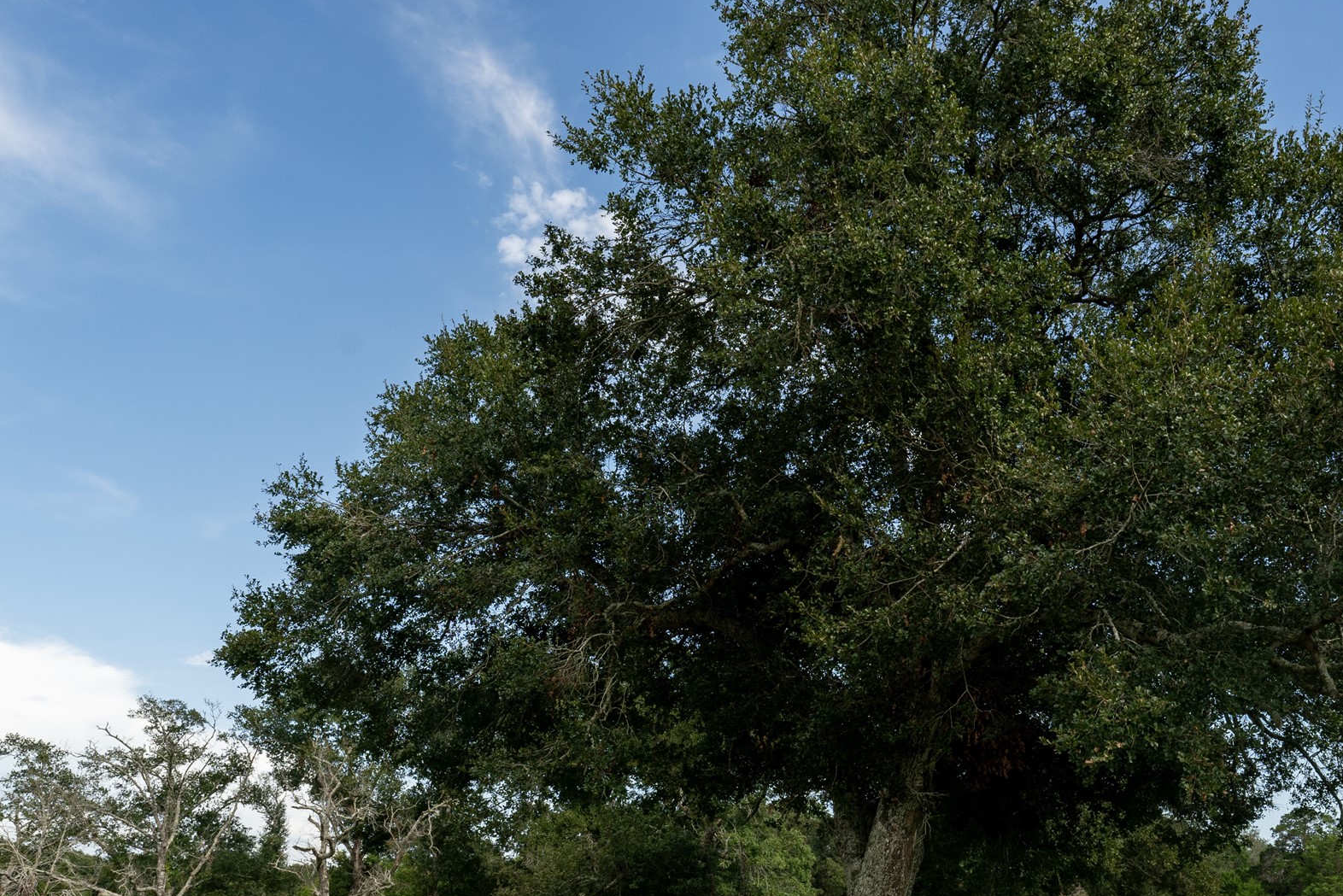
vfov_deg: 44.5
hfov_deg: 63.1
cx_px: 804
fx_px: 1082
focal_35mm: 29
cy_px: 575
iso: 200
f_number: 11
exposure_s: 1/125
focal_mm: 14
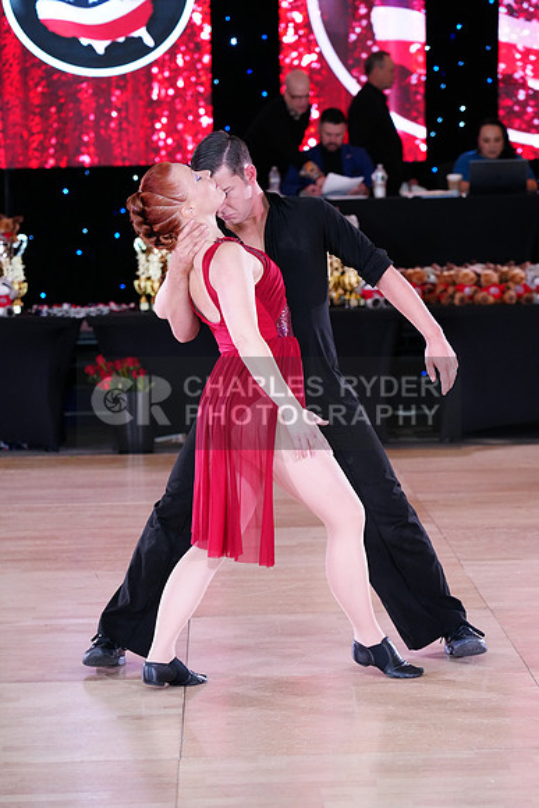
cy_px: 404
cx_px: 270
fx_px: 2357
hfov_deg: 13.0
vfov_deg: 19.5
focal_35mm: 105
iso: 2500
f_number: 4
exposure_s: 1/250
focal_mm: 105
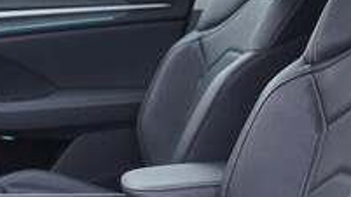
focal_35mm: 103
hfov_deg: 20.5
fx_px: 959
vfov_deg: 11.8
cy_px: 116
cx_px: 65
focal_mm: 24
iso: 160
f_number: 2.8
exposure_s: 1/40
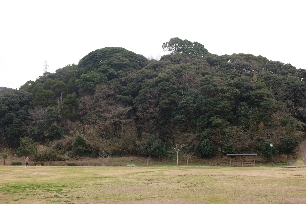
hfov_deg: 53.1
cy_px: 102
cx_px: 153
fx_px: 306
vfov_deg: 36.9
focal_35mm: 36
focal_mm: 24.3
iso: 200
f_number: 5
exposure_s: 1/125
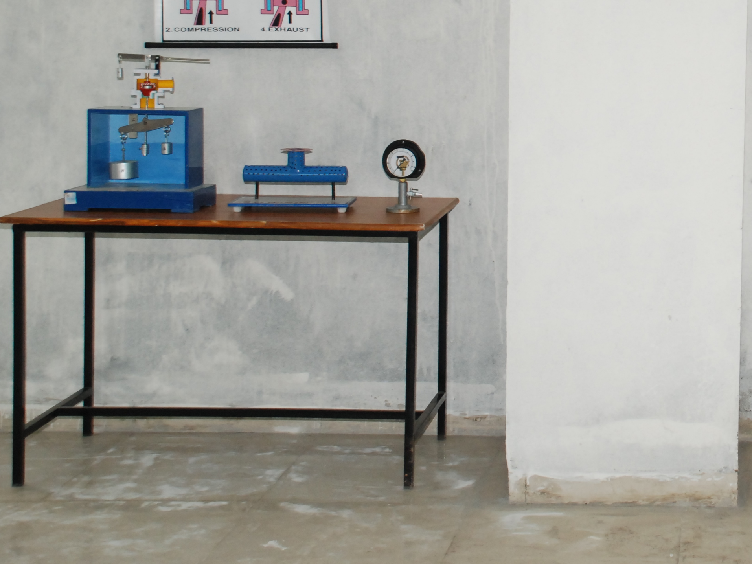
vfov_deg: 19.1
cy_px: 90
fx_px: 1651
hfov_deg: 24.8
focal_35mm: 76
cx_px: 686
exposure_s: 1/50
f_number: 4
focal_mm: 26
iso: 640
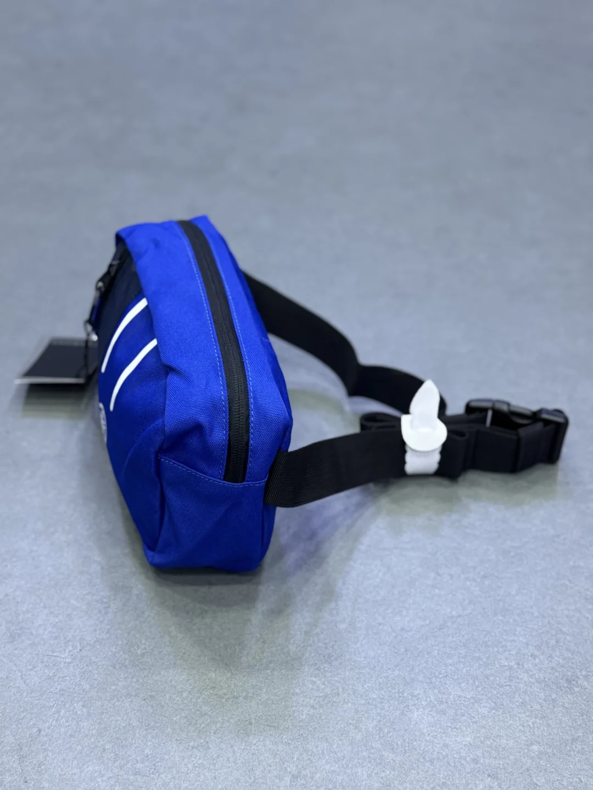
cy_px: 395
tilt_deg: -40.3
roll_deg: -0.6
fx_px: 1096
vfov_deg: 39.7
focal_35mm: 48
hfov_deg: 30.3
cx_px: 296
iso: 80
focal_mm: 6.76
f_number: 1.78
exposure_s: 1/50
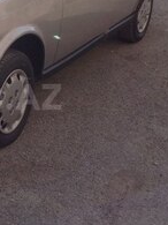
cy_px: 97
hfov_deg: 16.0
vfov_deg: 22.0
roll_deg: -1.5
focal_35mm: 89
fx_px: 577
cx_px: -27
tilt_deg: -22.6
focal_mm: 4.28
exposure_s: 1/1374
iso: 50
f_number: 2.4
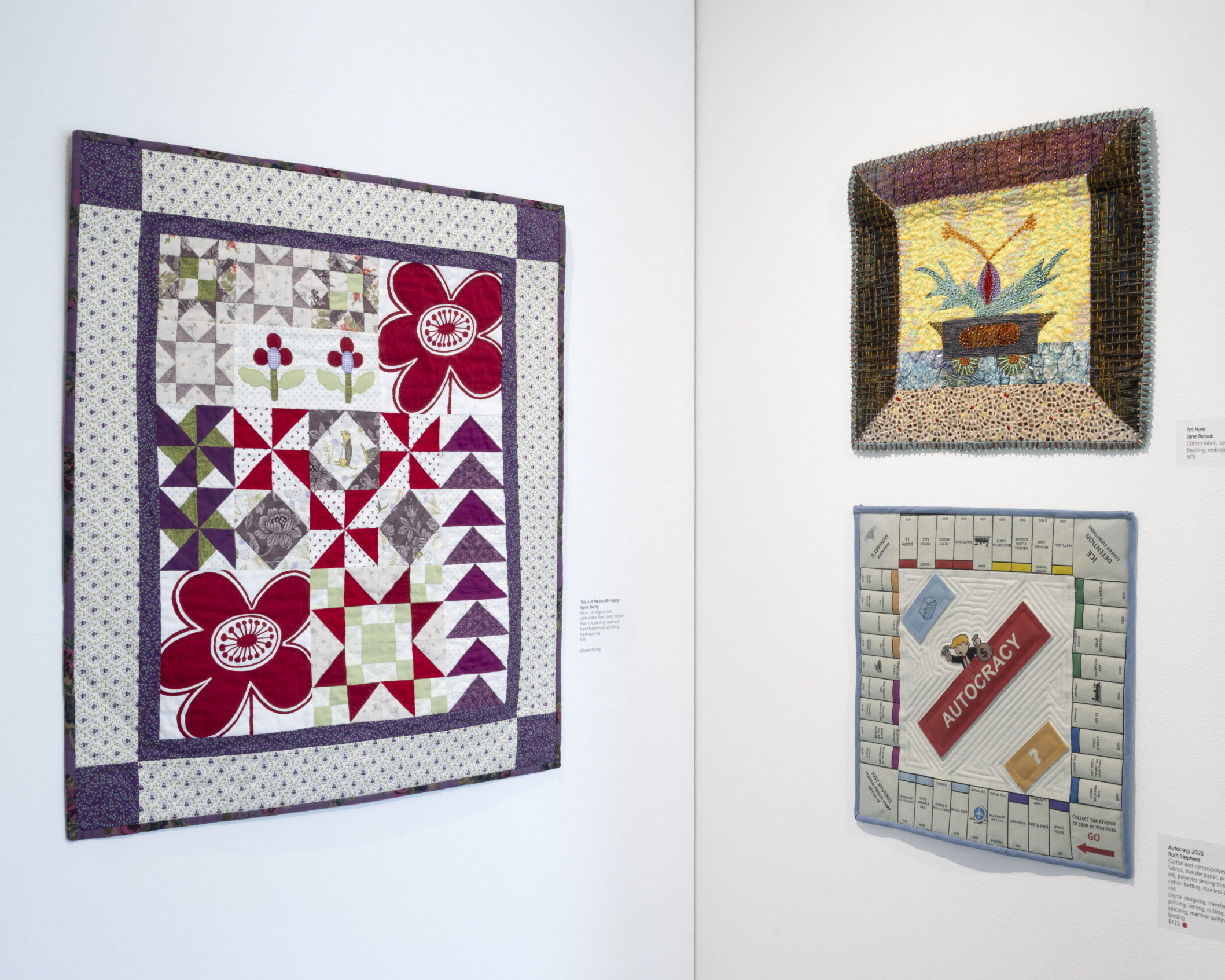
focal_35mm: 42
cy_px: 493
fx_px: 1523
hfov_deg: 43.8
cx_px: 650
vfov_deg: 35.7
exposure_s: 1/3
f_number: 13
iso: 100
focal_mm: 37
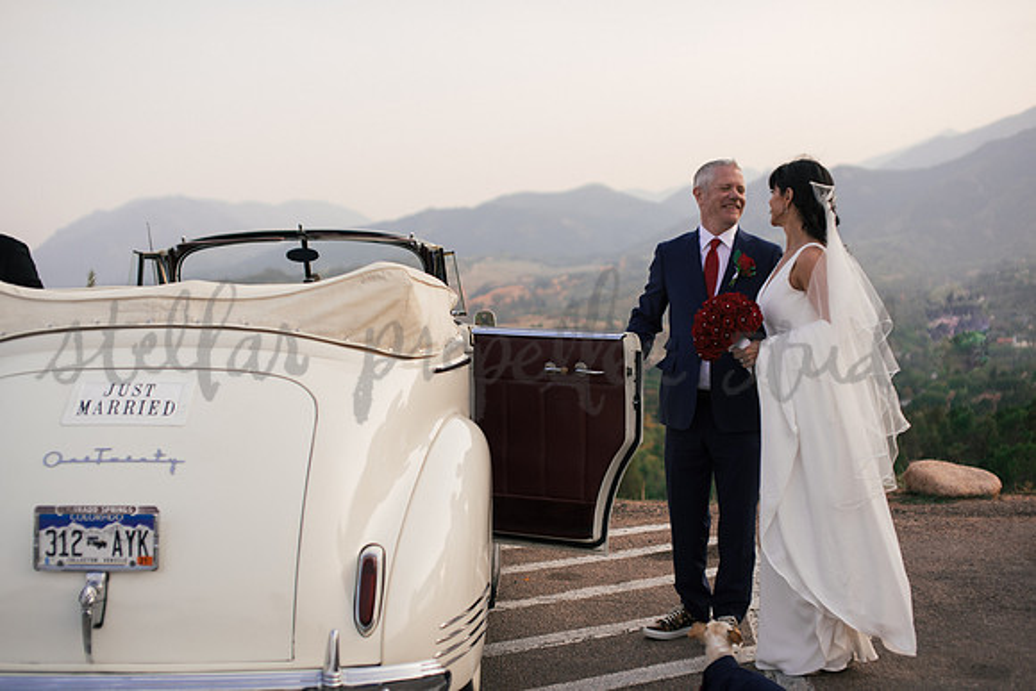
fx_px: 1439
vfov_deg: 27.0
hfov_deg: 39.6
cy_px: 346
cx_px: 518
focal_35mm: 50
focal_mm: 50
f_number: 2.5
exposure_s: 1/1250
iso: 125
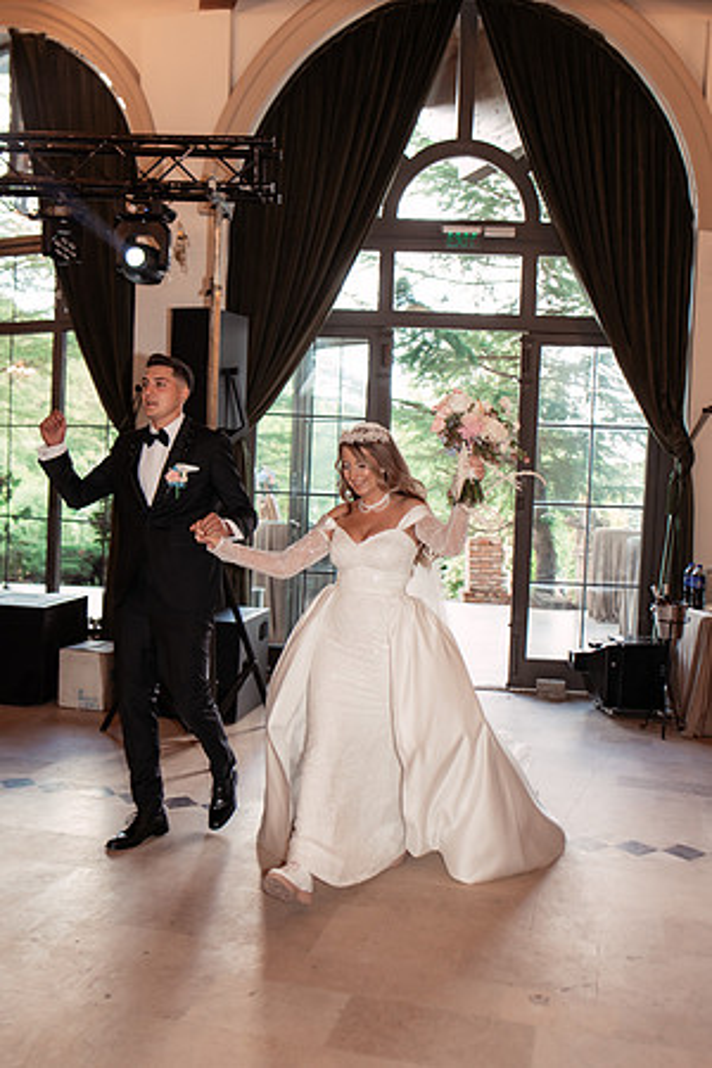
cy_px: 534
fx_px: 1038
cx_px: 356
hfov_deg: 37.9
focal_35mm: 35
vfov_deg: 54.4
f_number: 3.5
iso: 1250
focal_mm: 35
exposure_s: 1/250
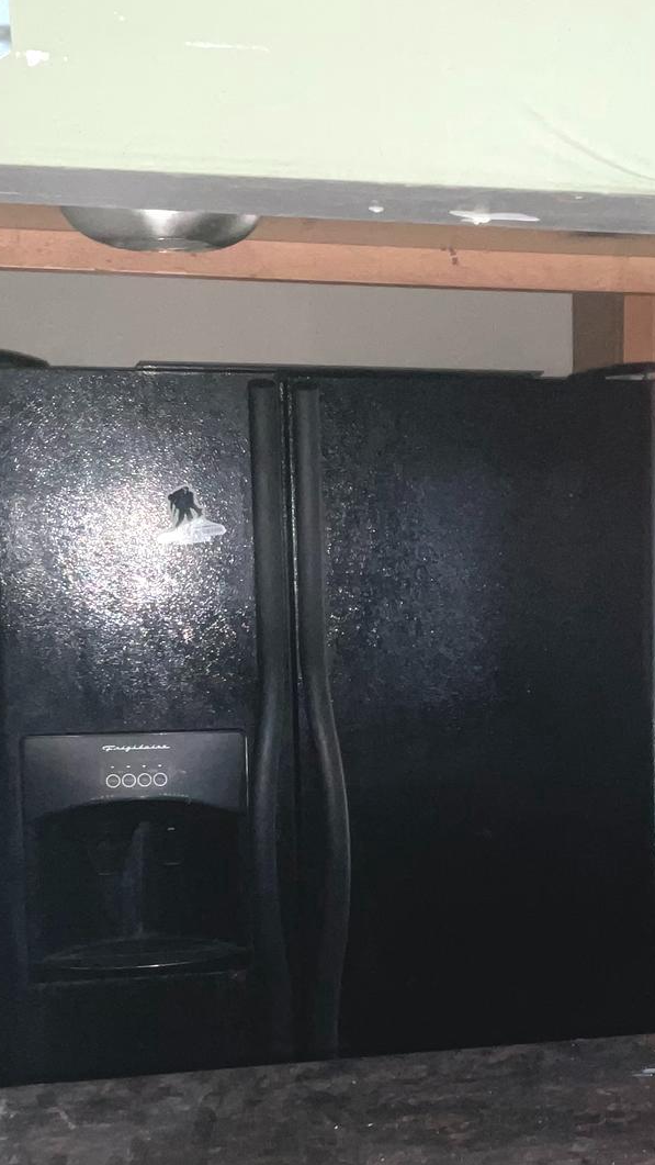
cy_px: 736
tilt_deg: -7.7
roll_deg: -0.5
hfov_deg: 19.3
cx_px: 623
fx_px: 1883
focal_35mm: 61
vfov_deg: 34.2
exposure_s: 1/32
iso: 100
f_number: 1.8
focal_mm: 3
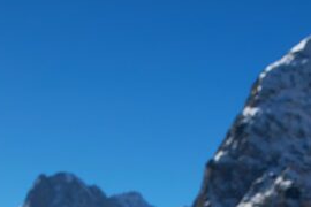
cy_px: 416
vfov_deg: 11.8
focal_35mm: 104
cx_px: 273
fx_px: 898
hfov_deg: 19.3
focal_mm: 24
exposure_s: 1/200
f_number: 10
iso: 100
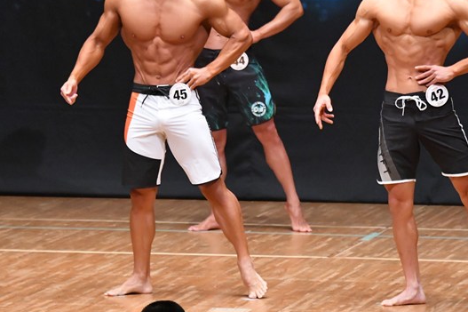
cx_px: 230
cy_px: 137
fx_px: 5159
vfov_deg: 3.5
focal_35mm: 397
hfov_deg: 5.2
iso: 8000
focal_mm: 180
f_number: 5.6
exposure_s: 1/400
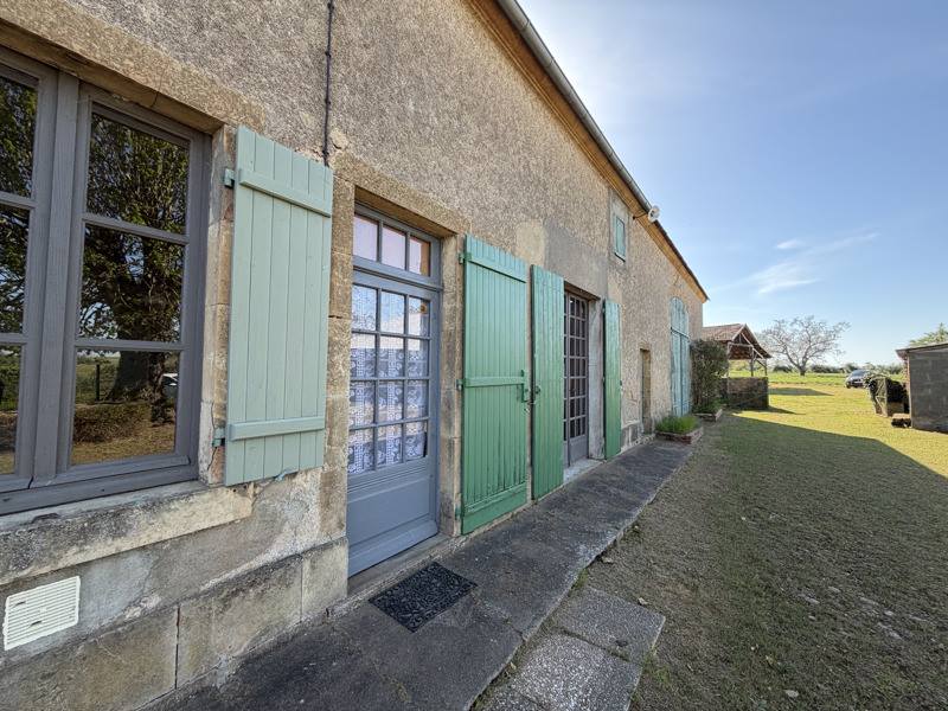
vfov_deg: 85.7
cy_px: 356
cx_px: 474
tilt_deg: +3.1
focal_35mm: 14
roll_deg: +0.3
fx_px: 383
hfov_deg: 102.1
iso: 50
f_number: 2.2
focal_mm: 2.22
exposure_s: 1/413
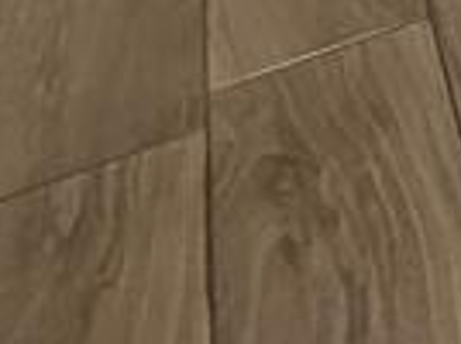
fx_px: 1422
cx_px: 1472
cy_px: -836
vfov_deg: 9.2
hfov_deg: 10.6
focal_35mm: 107
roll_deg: -1.2
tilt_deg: -4.4
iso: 320
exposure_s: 1/120
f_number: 2.2
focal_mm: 2.22
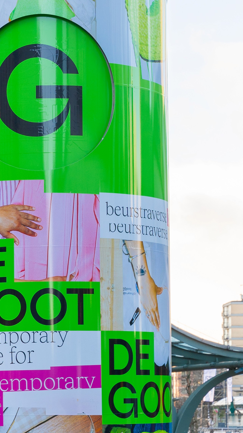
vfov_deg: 16.8
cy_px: 286
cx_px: 55
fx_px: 1459
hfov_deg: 9.5
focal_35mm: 127
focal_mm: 46.5
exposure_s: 1/100
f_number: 7.1
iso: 250
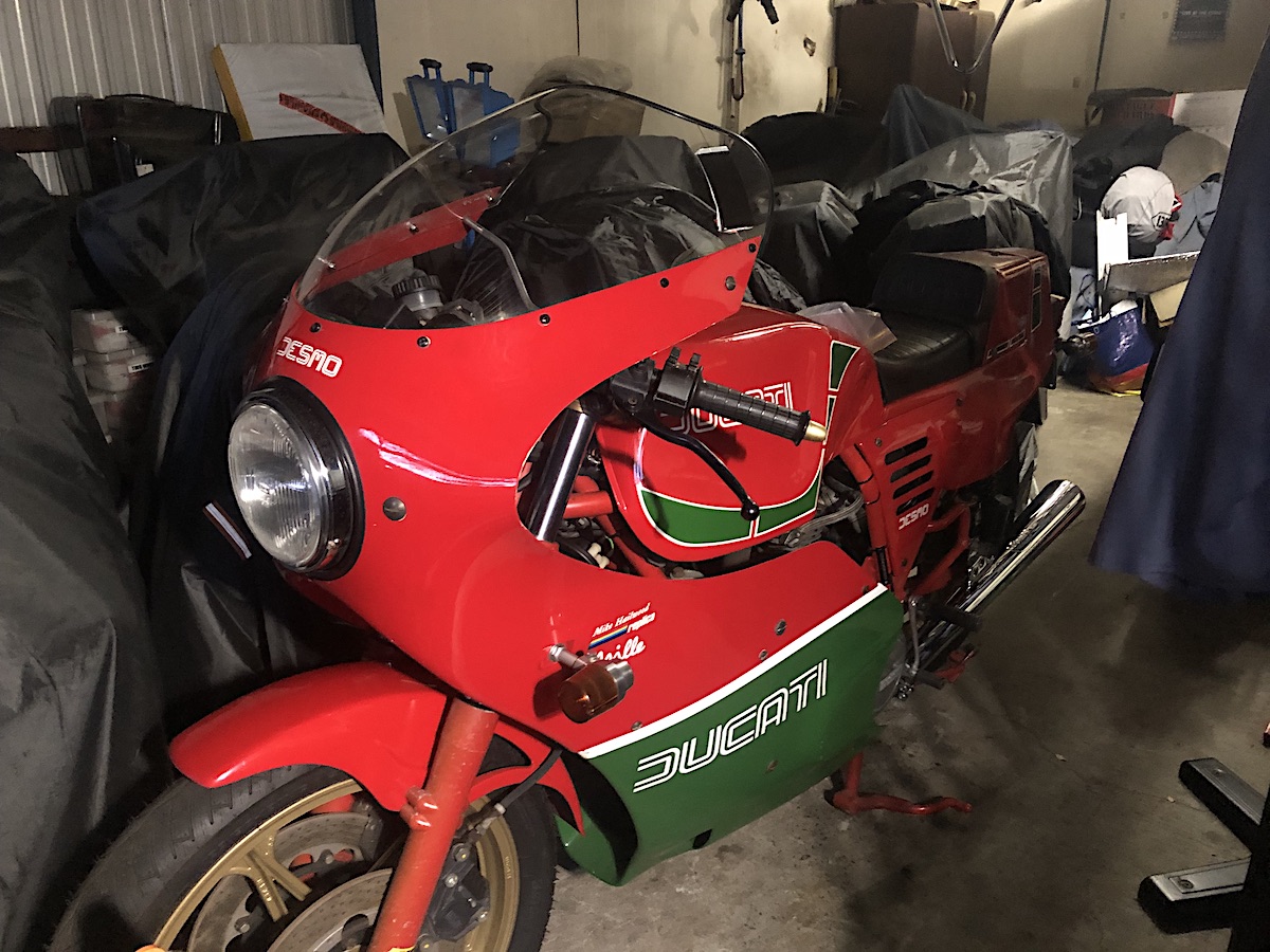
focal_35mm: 28
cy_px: 476
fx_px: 1027
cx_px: 635
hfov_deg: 63.4
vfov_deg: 49.7
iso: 160
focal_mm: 3.99
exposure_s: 1/4
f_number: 1.8
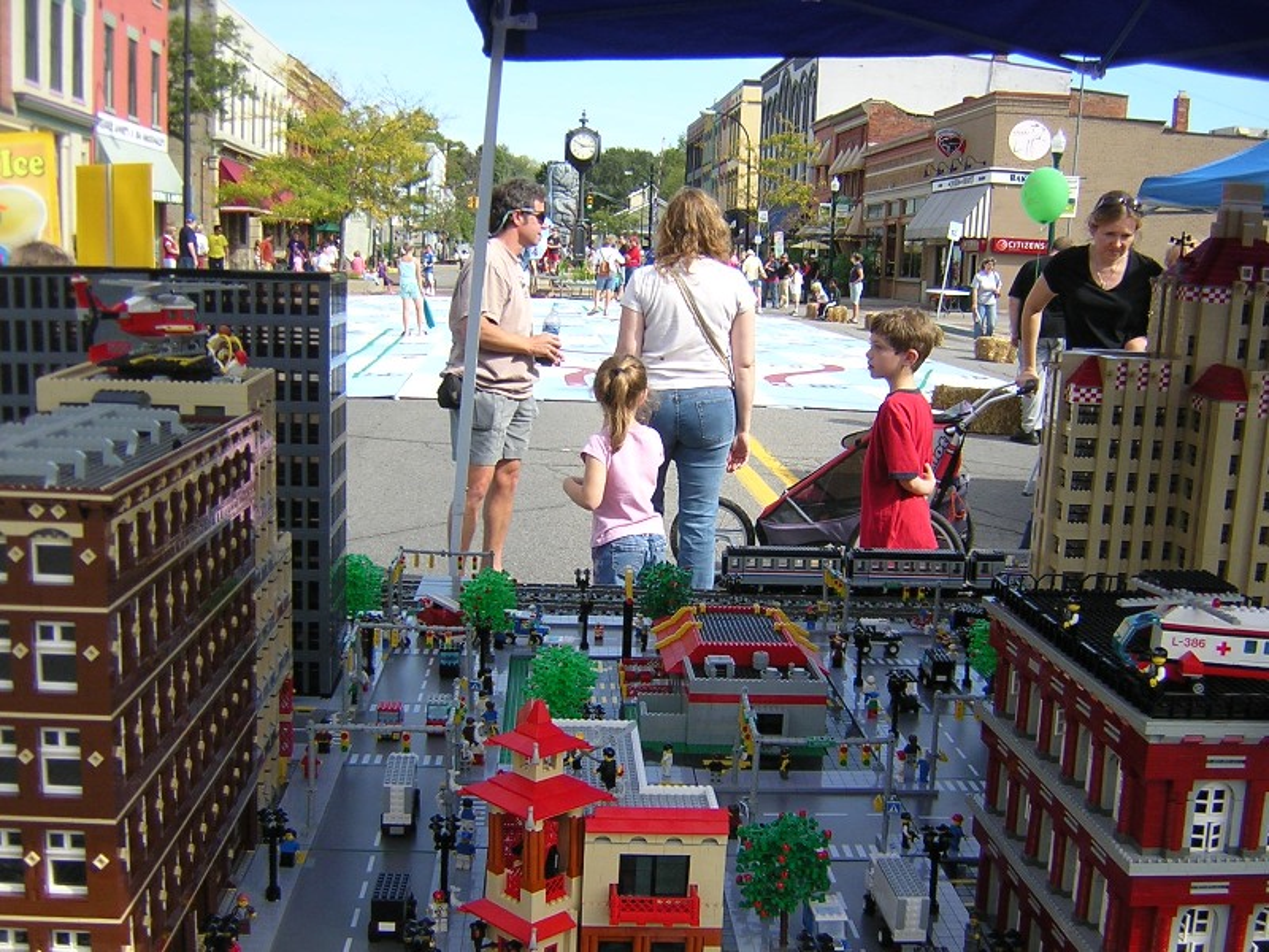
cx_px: 634
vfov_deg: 39.7
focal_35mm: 36
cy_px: 476
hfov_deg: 51.4
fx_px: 1320
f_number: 2.6
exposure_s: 1/528
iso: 100
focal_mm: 4.7
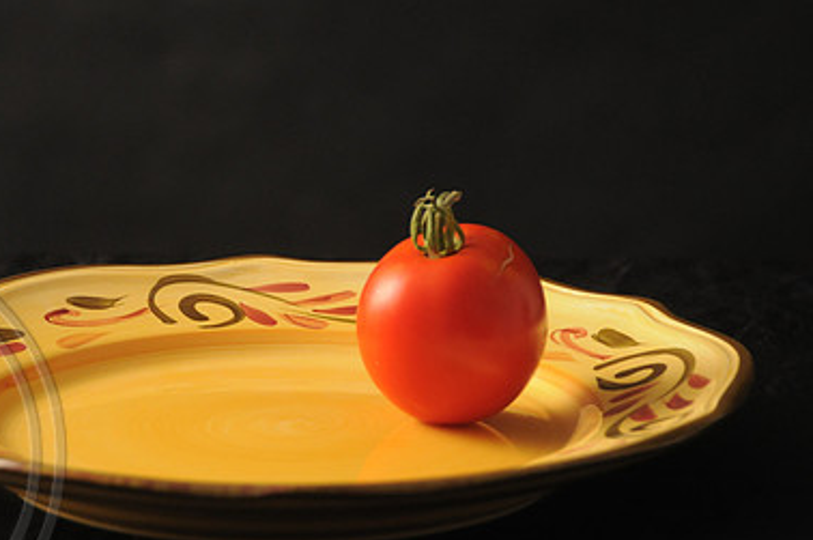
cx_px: 232
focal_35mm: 184
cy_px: 242
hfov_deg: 11.2
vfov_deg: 7.4
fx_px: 4150
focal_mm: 80
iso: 800
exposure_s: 1/100
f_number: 5.6
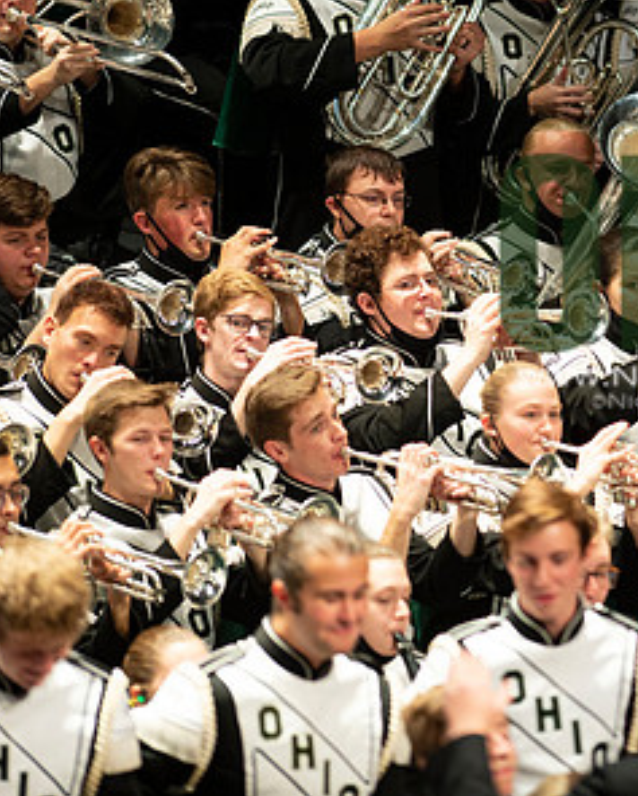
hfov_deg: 2.8
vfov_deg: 3.5
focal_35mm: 552
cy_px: 280
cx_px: 703
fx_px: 13022
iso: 3200
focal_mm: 300
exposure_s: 1/500
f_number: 2.8
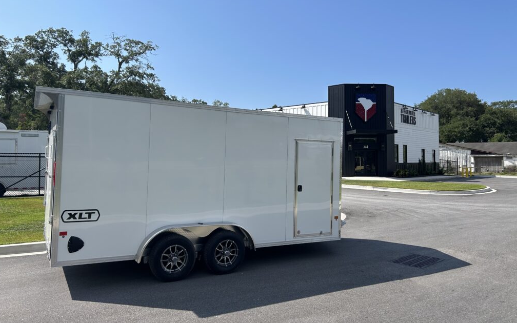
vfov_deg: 44.5
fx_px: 395
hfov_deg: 66.5
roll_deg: +0.2
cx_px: 256
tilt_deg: +2.5
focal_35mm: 28
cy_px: 145
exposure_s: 1/4630
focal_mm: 5.7
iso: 50
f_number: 1.5
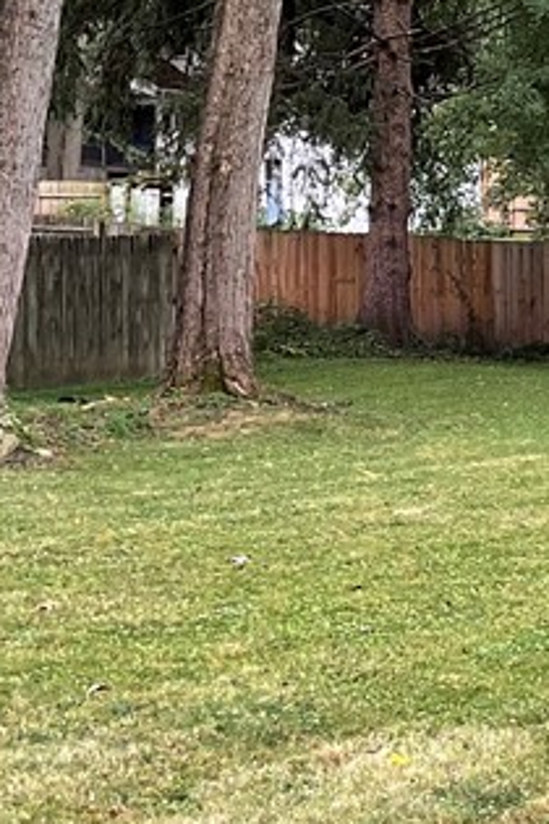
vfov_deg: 20.8
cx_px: 936
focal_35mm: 98
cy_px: 290
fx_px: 2242
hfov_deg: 12.9
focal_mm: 3
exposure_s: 1/120
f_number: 1.8
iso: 32
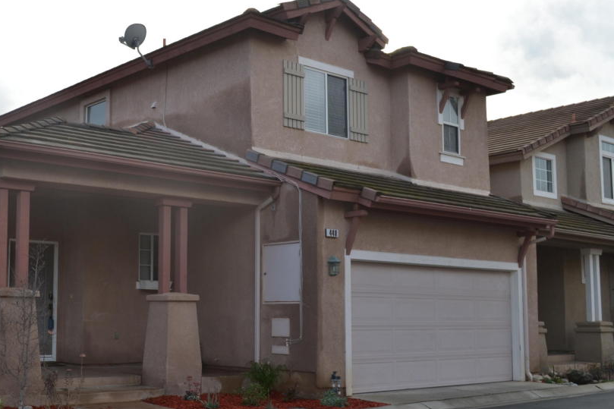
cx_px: 178
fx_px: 801
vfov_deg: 28.6
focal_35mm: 47
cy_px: 235
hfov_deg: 41.1
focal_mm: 22
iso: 100
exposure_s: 1/200
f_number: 7.1
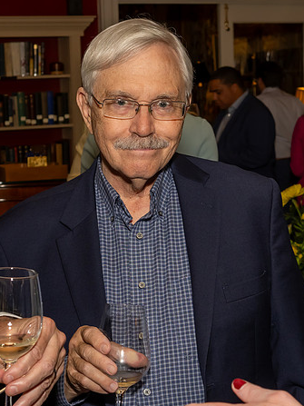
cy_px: 238
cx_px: 183
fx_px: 1172
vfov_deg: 19.6
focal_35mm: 100
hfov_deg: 14.8
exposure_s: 1/250
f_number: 7.1
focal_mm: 38
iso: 500
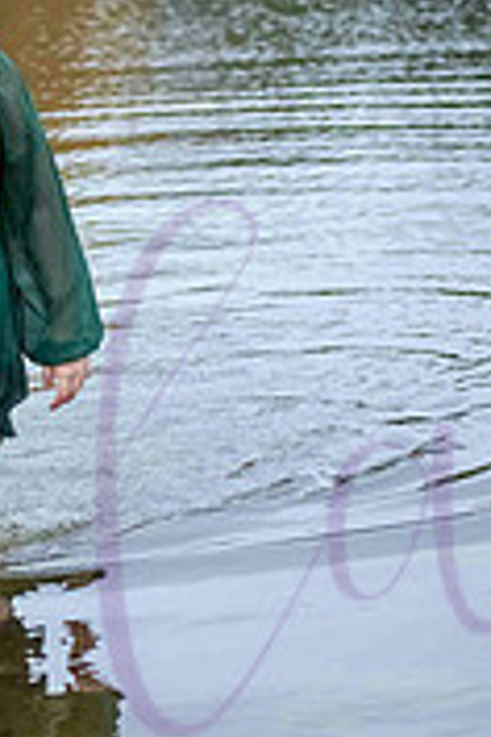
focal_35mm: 219
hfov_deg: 6.3
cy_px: 262
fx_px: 4480
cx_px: 12
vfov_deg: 9.4
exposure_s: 1/320
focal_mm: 86
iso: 1600
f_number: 3.5
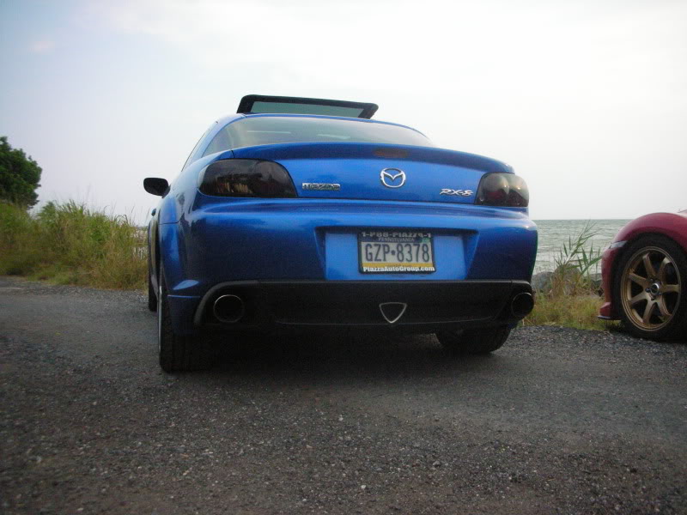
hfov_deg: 52.6
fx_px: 695
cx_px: 344
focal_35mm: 35
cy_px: 258
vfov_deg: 40.7
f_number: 8.5
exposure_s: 1/124
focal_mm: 5.8
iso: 400
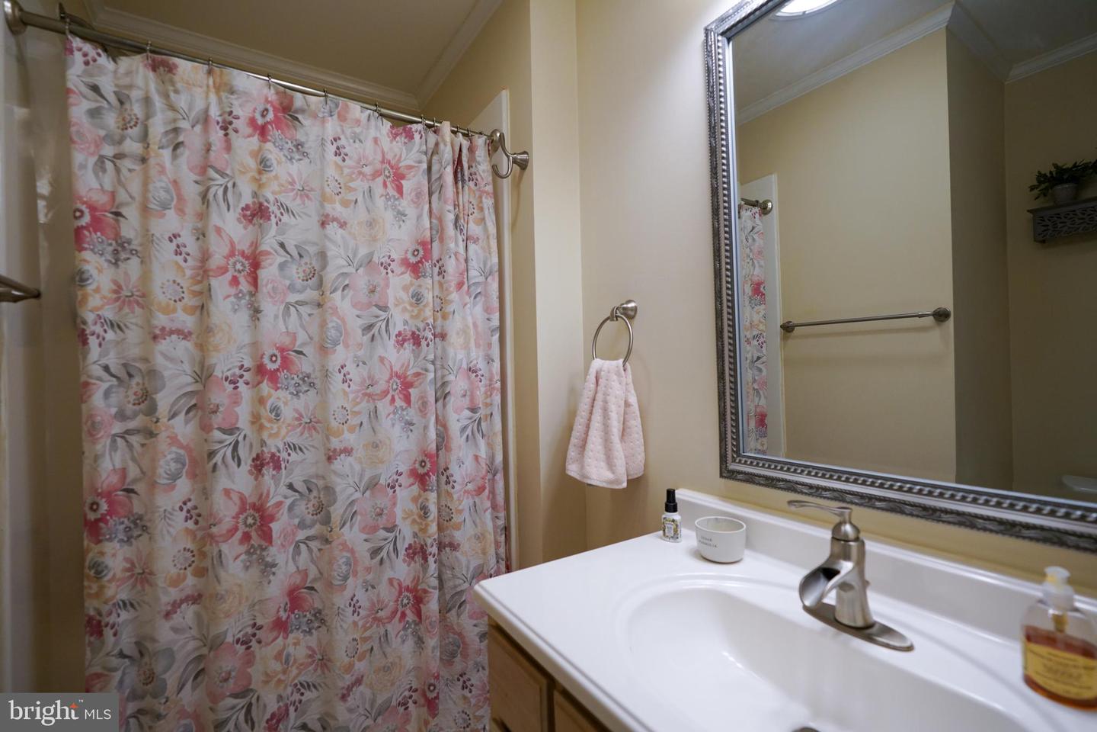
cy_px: 366
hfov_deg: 96.7
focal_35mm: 16
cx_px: 548
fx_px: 488
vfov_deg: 73.7
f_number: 4
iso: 1000
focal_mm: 16
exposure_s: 1/160
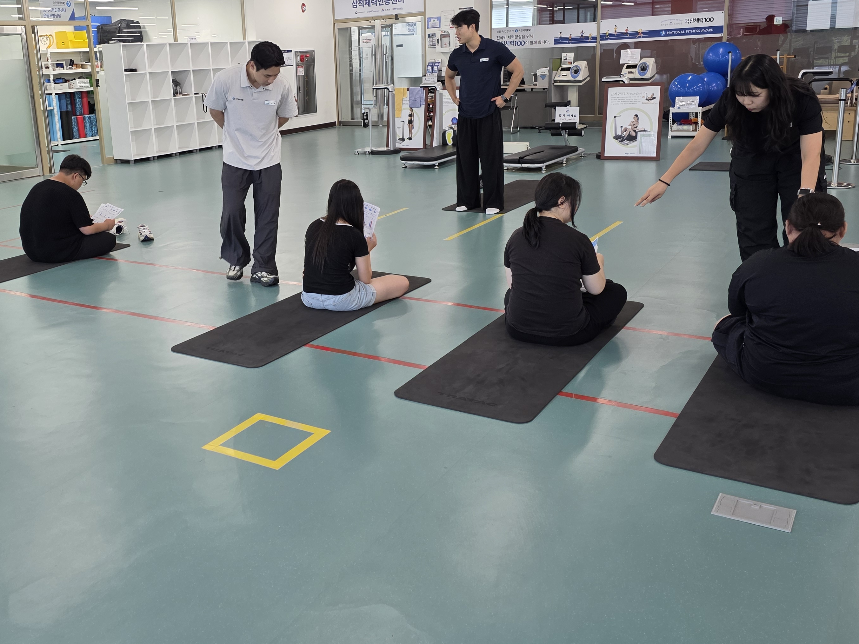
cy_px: 236
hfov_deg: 53.0
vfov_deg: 41.4
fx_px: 844
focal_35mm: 34
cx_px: 294
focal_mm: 6.3
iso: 125
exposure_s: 1/120
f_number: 1.7
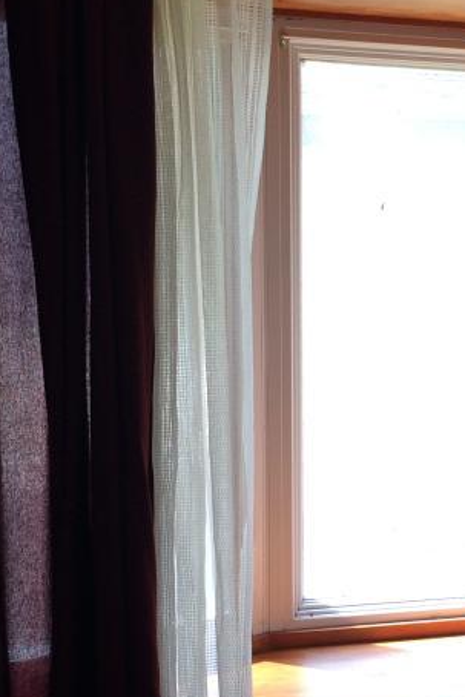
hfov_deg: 19.1
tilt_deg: -8.0
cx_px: 536
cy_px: 425
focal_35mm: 68
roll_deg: +1.0
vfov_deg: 29.6
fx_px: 1316
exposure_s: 1/120
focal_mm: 4.15
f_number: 2.2
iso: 50
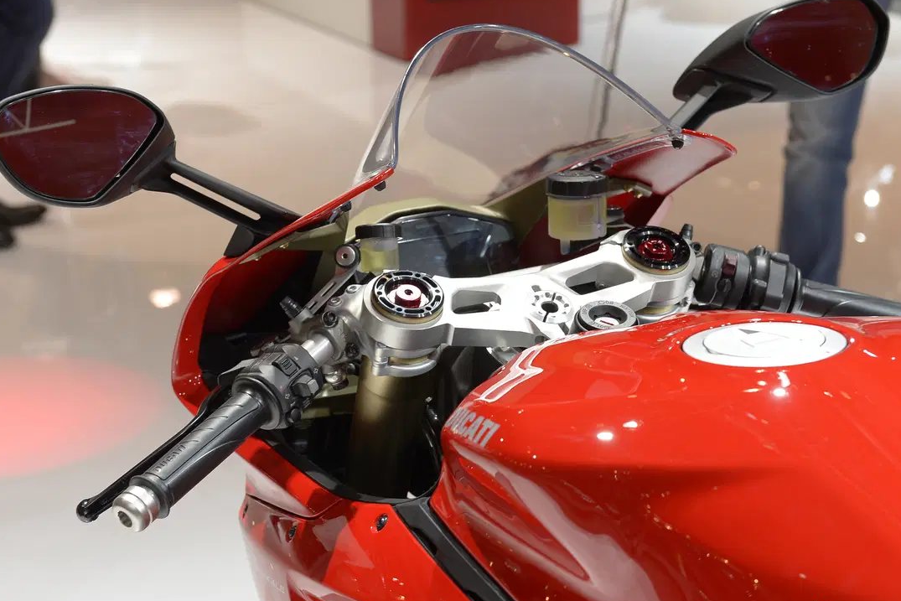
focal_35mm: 78
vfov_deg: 17.5
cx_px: 482
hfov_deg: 26.0
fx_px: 1952
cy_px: 324
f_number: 7.1
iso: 800
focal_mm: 70
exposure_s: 1/250
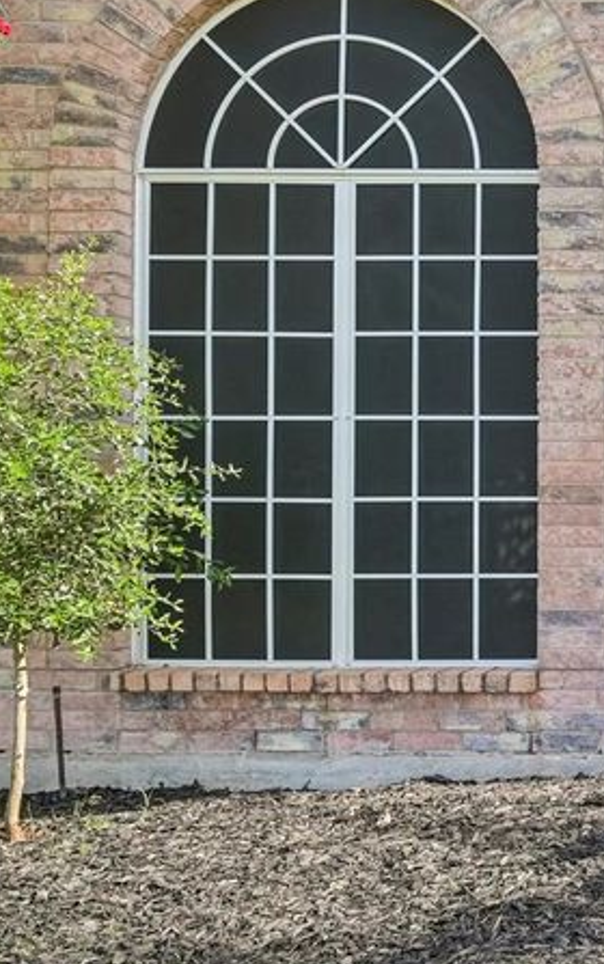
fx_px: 1135
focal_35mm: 43
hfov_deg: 20.8
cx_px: 1081
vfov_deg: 46.0
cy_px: 488
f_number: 8
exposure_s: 1/250
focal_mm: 18.5
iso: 400
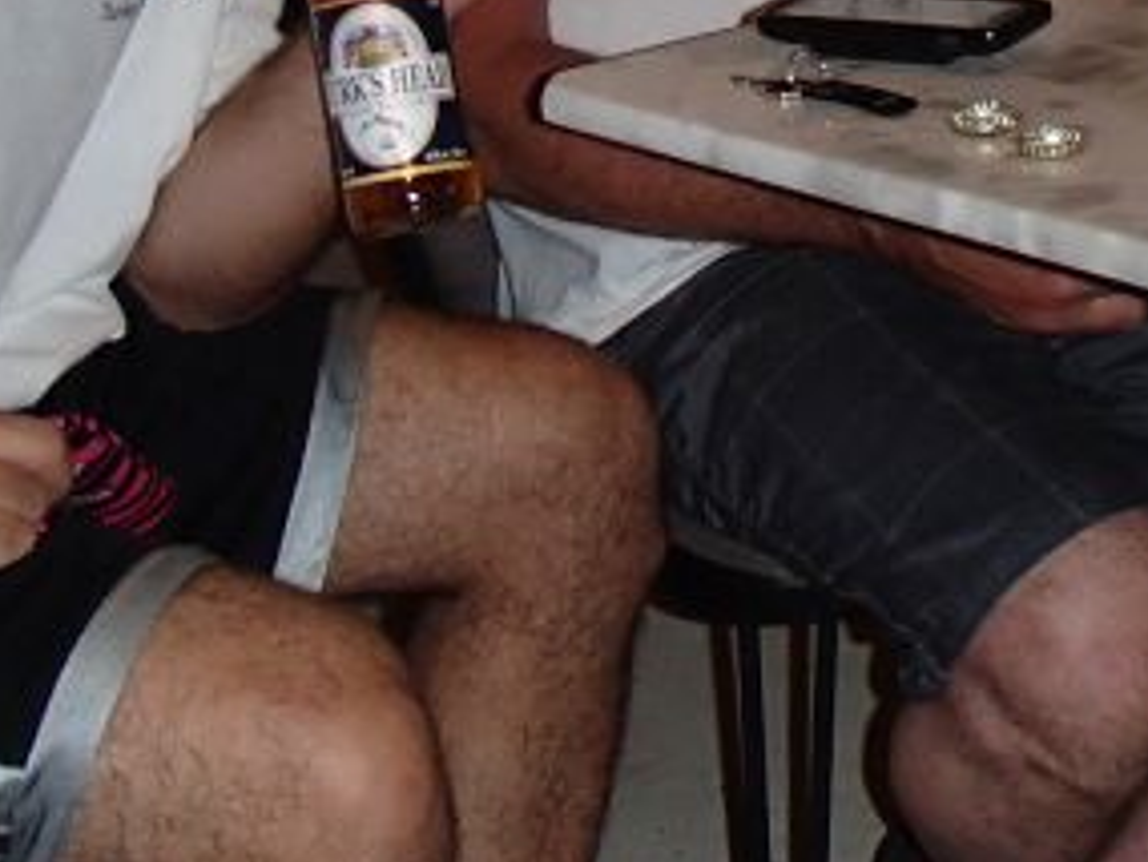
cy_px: -326
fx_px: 3351
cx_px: 1019
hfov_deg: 19.1
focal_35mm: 101
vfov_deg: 14.0
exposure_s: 1/40
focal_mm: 6.45
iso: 400
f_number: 4.5
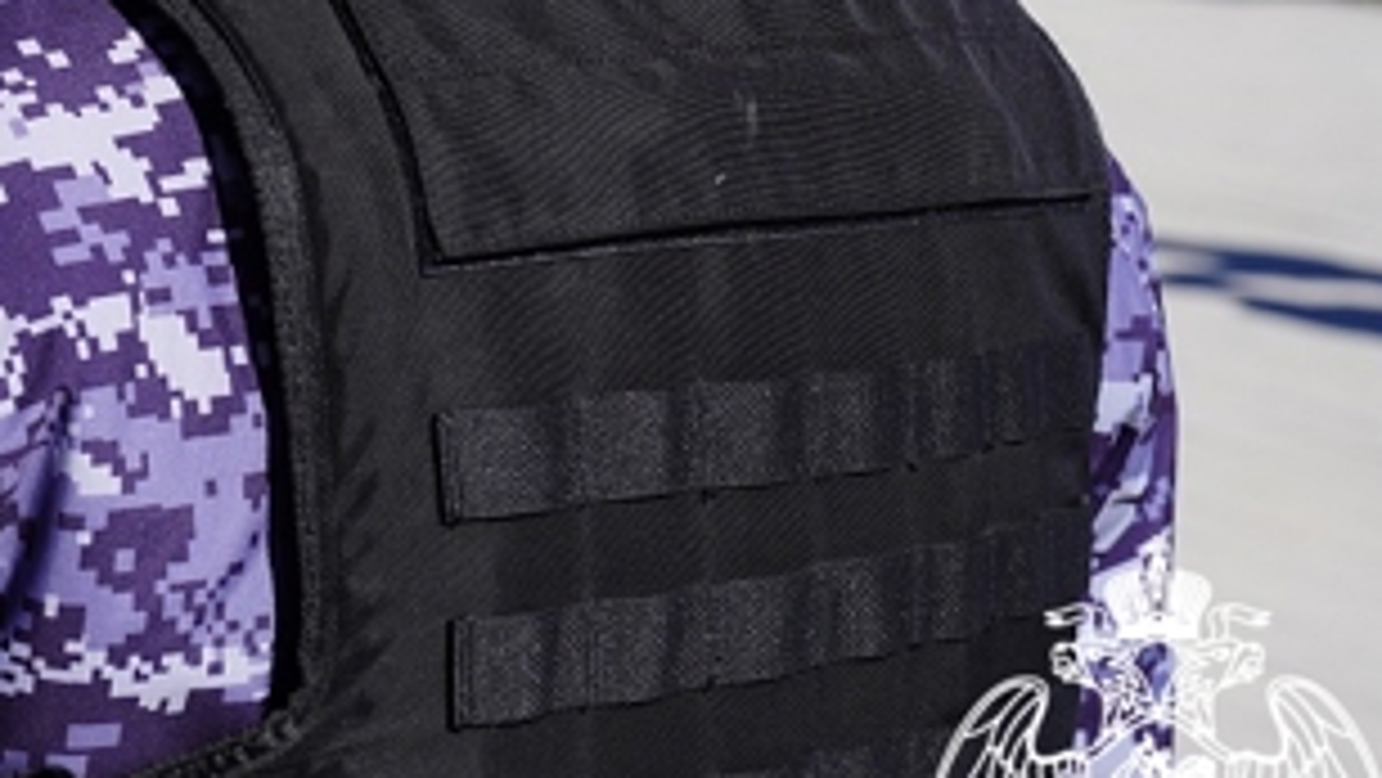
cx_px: -221
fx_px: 3849
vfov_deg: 11.4
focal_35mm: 105
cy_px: -40
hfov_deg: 19.3
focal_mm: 41
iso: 100
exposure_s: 1/640
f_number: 5
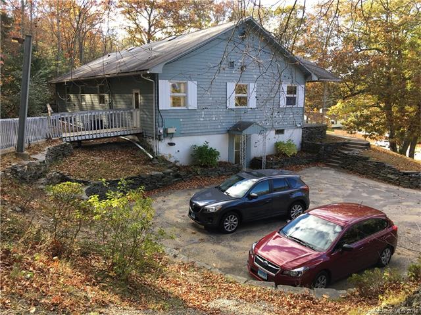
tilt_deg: -9.7
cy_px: 158
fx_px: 353
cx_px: 210
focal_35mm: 29
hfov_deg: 61.7
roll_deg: -0.9
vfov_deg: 48.2
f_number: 2.2
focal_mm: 4.15
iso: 25
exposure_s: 1/135
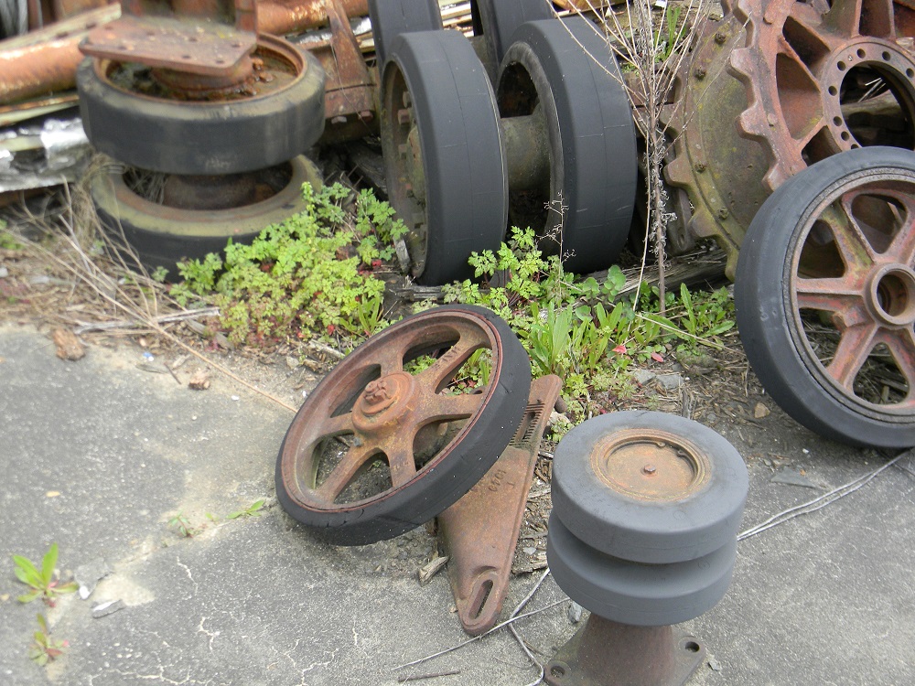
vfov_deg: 35.1
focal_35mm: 41
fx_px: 1084
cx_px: 458
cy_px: 343
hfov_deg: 45.8
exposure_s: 1/124
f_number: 3.8
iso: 129
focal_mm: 7.3
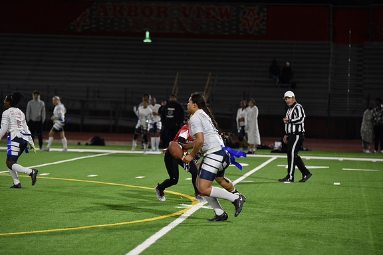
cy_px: 127
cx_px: 191
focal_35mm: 156
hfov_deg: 13.2
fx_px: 1660
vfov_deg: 8.8
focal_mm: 155
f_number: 2.8
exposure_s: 1/640
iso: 3200
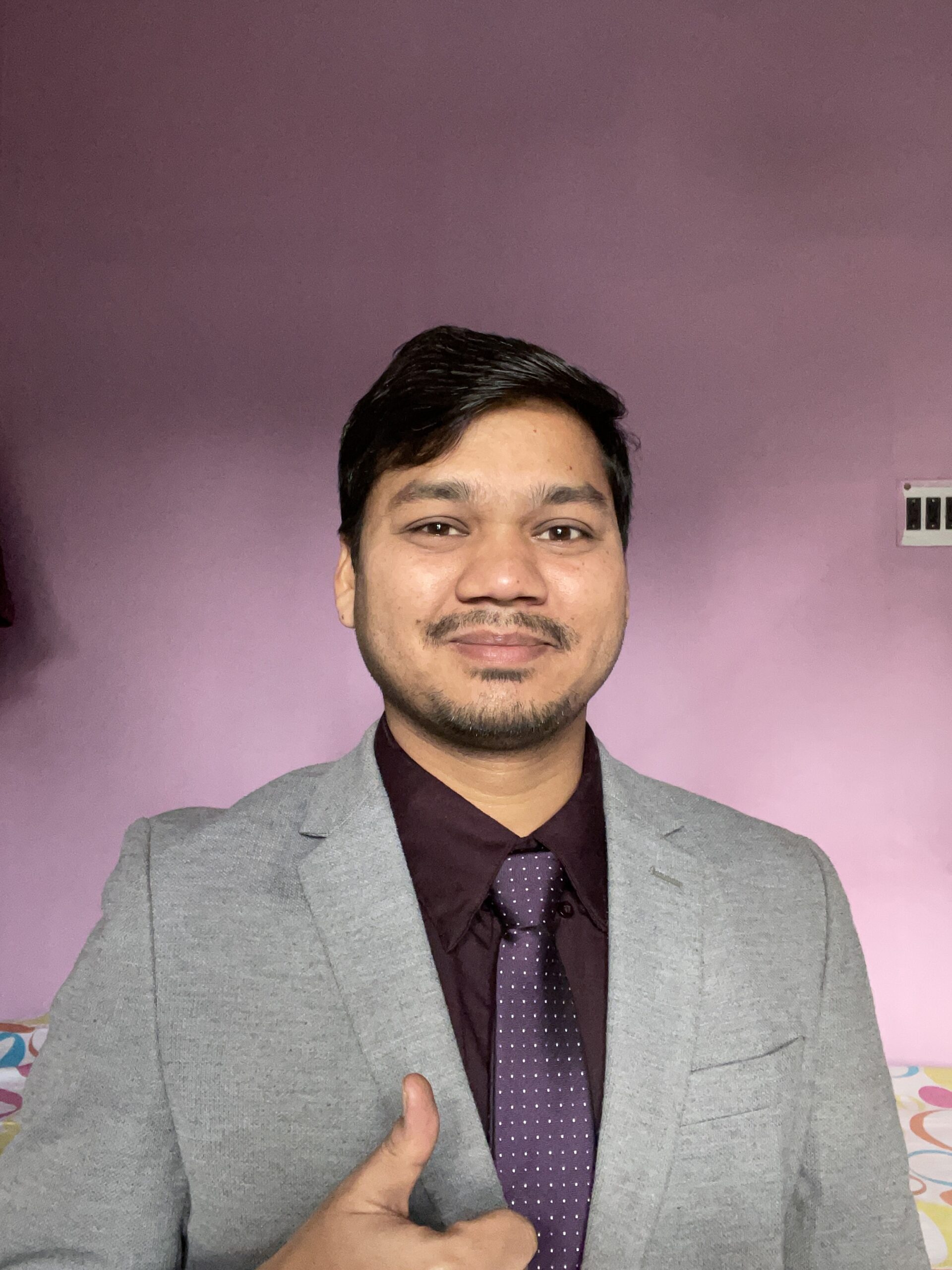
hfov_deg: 46.8
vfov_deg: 60.0
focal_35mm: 30
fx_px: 1100
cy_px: 635
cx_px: 476
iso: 400
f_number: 2.2
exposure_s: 1/40
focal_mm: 2.71
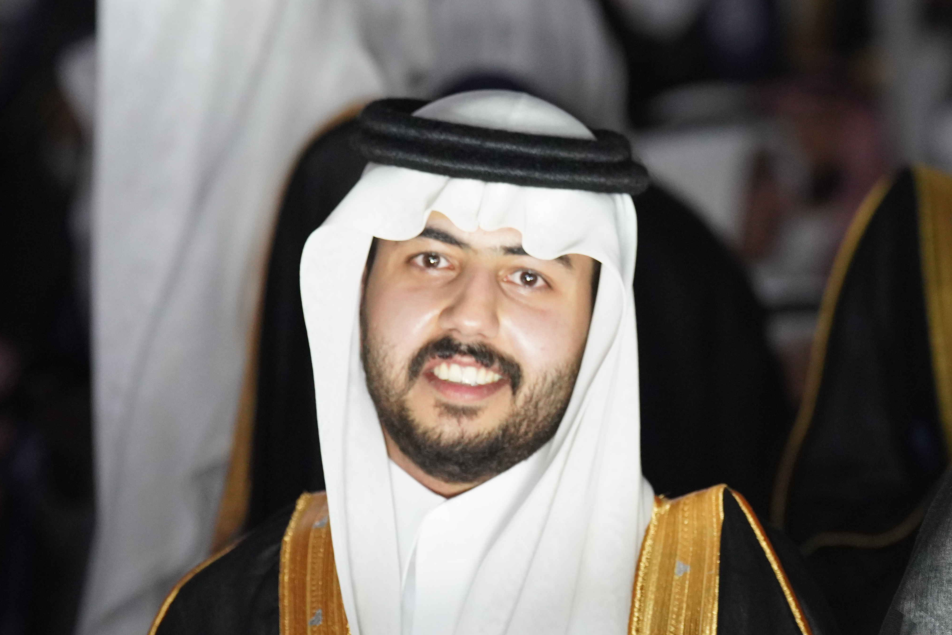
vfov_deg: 4.4
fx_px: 8223
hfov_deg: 6.6
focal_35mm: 311
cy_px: 548
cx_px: 561
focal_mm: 132
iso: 2500
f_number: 3.2
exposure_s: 1/125
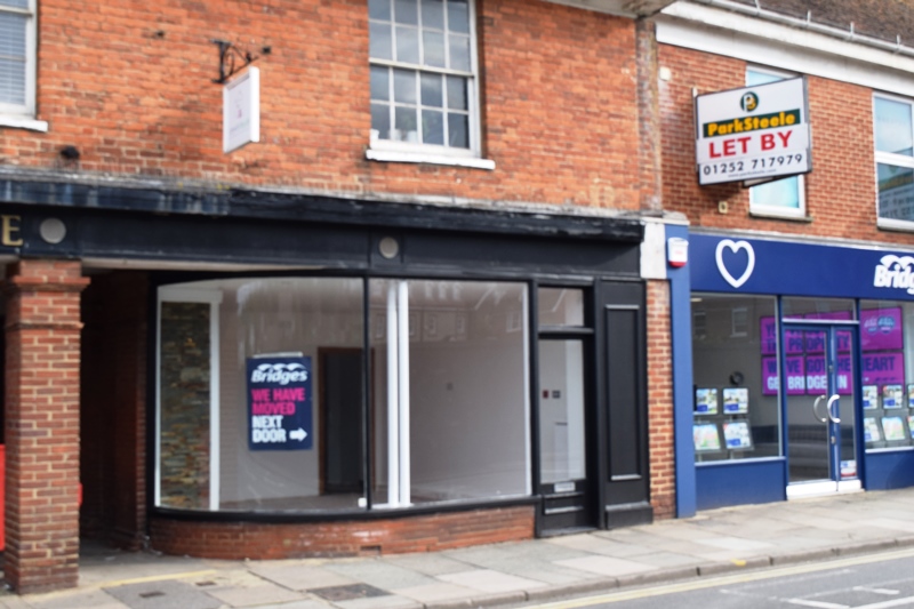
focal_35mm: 45
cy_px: 304
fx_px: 1142
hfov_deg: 43.6
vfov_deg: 29.9
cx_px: 457
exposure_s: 1/250
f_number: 8
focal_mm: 30
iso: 400
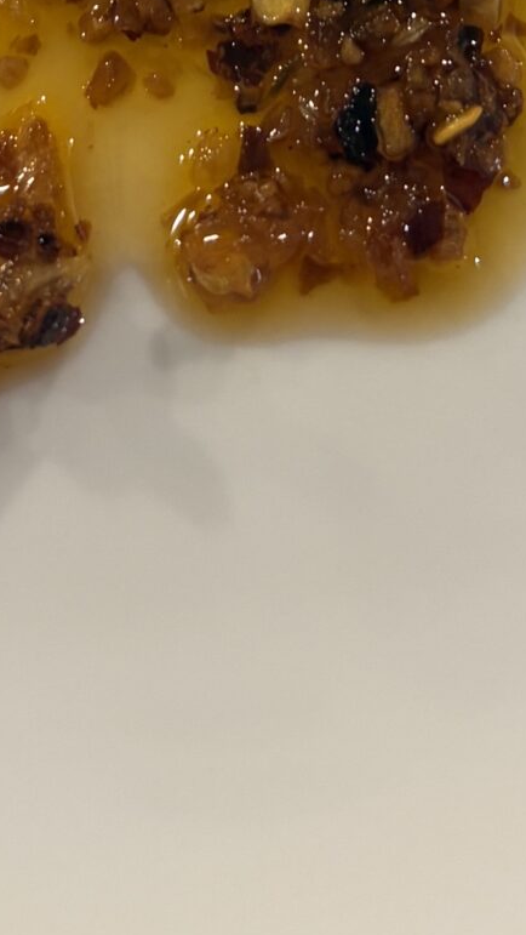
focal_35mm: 94
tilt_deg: -72.1
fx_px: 2329
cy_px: -397
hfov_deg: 12.9
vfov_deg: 20.1
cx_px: 222
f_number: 1.6
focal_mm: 5.96
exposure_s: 1/60
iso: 125
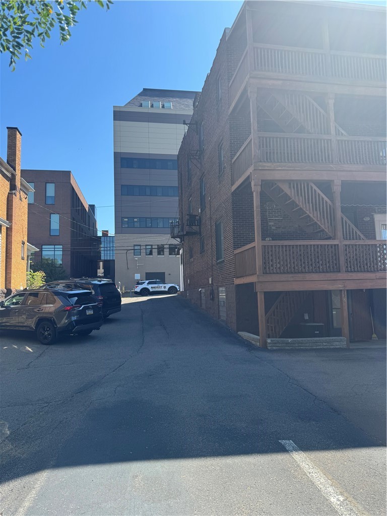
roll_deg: +3.3
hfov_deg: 56.8
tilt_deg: +8.0
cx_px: 194
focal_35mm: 24
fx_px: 358
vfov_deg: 71.6
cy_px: 258
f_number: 1.78
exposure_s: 1/1923
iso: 80
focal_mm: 6.76
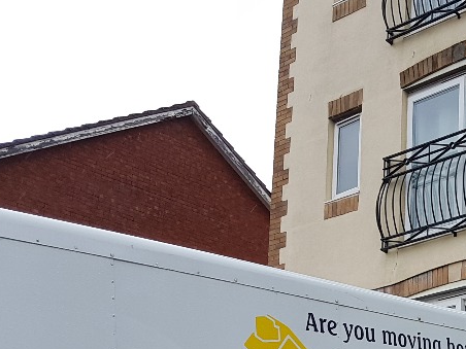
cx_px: 554
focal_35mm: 69
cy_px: 430
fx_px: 929
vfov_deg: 19.9
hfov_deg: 25.4
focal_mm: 4.2
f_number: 1.7
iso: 40
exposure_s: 1/170
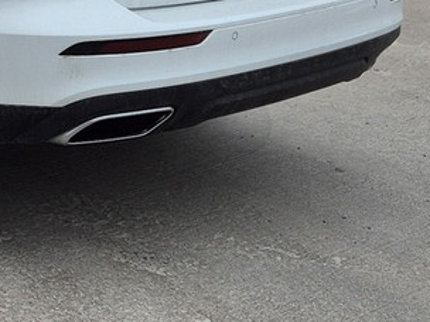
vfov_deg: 12.0
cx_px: -221
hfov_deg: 15.1
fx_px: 1503
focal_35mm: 121
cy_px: -66
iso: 25
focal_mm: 5.4
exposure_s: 1/1640
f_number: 1.8
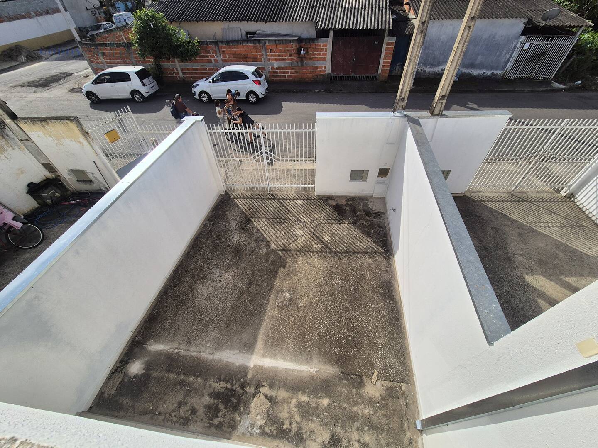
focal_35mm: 13
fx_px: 225
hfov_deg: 106.2
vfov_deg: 89.9
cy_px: 224
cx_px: 299
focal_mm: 2.2
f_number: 2.2
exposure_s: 1/3184
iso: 50
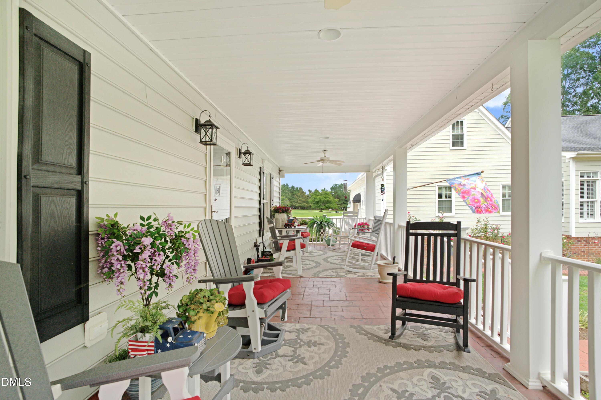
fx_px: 267
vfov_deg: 73.7
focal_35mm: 16
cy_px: 200
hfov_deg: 96.8
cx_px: 300
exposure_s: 1/125
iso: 100
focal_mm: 16
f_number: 8
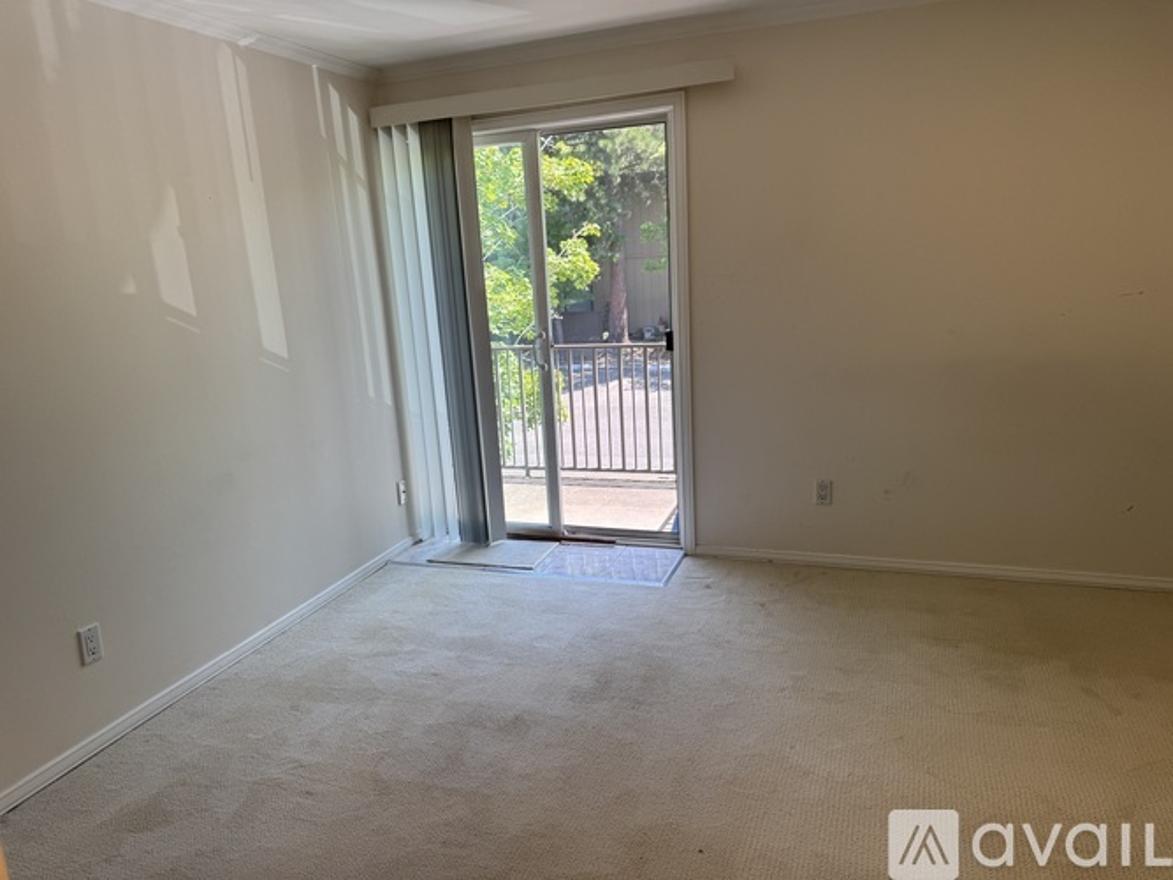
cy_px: 440
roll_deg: +3.2
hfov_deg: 71.6
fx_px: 813
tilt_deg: -13.1
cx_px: 586
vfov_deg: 56.8
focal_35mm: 24
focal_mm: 6.76
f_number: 1.78
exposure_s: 1/215
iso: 80
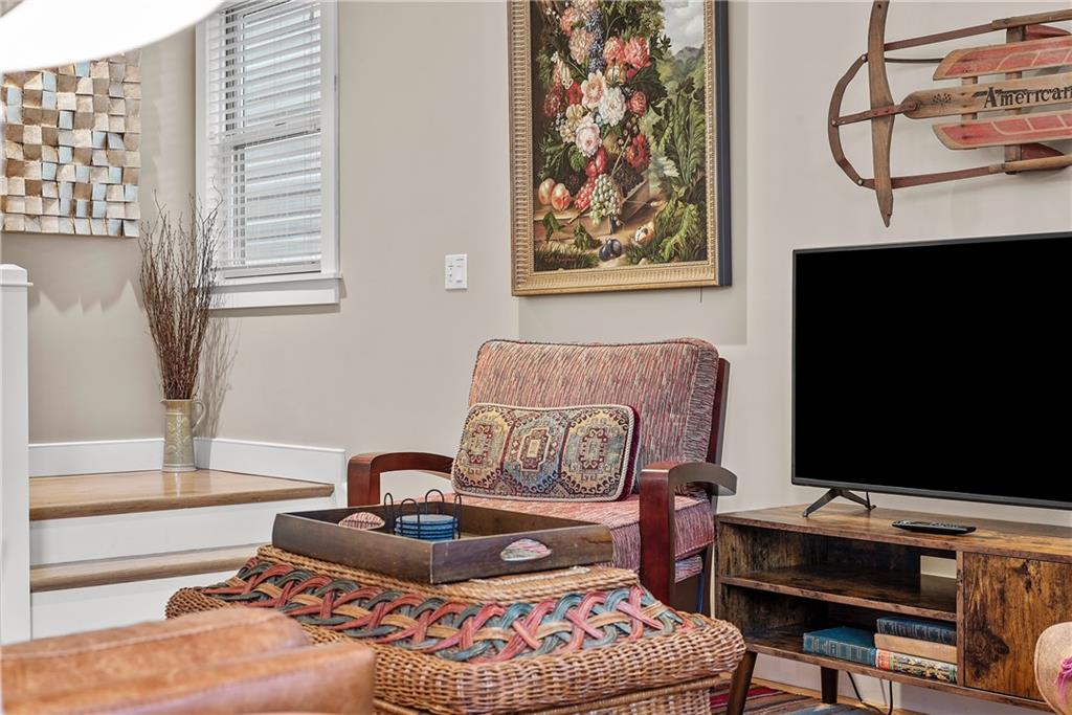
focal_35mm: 50
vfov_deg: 27.0
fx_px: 1489
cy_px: 358
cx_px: 536
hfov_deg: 39.6
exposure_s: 2.5
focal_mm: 50
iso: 200
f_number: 8
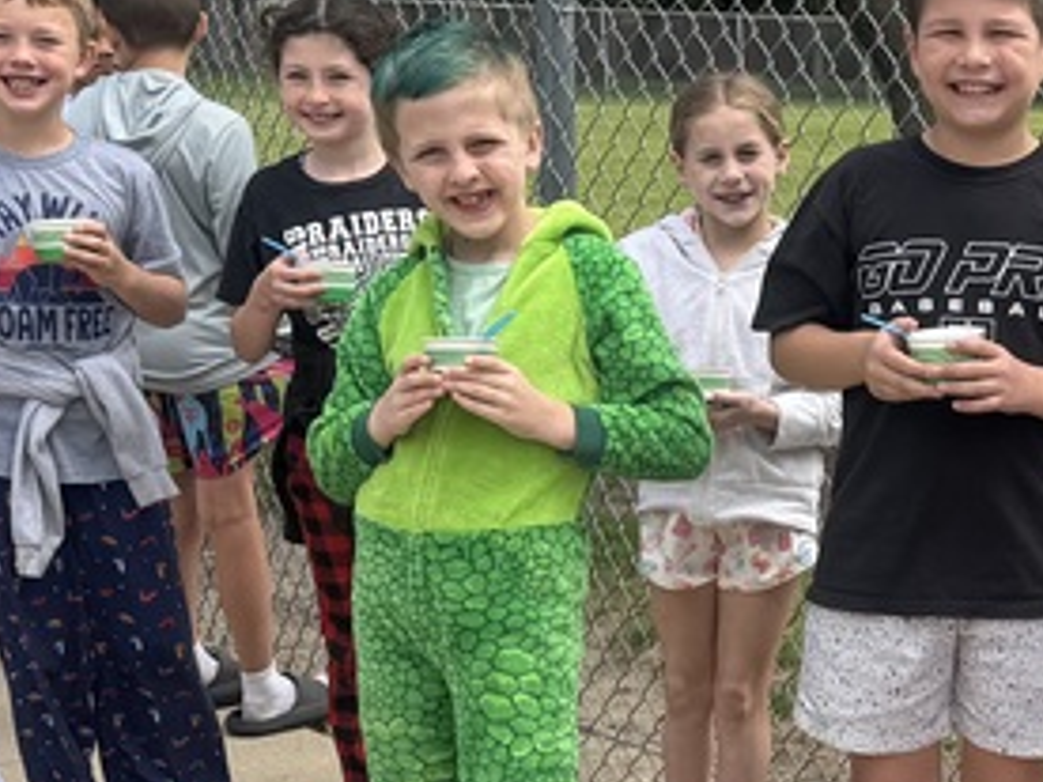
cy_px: 657
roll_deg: -1.5
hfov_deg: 21.4
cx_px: 971
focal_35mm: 89
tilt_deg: -13.5
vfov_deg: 16.4
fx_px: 2682
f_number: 1.78
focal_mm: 6.76
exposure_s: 1/2710
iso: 80
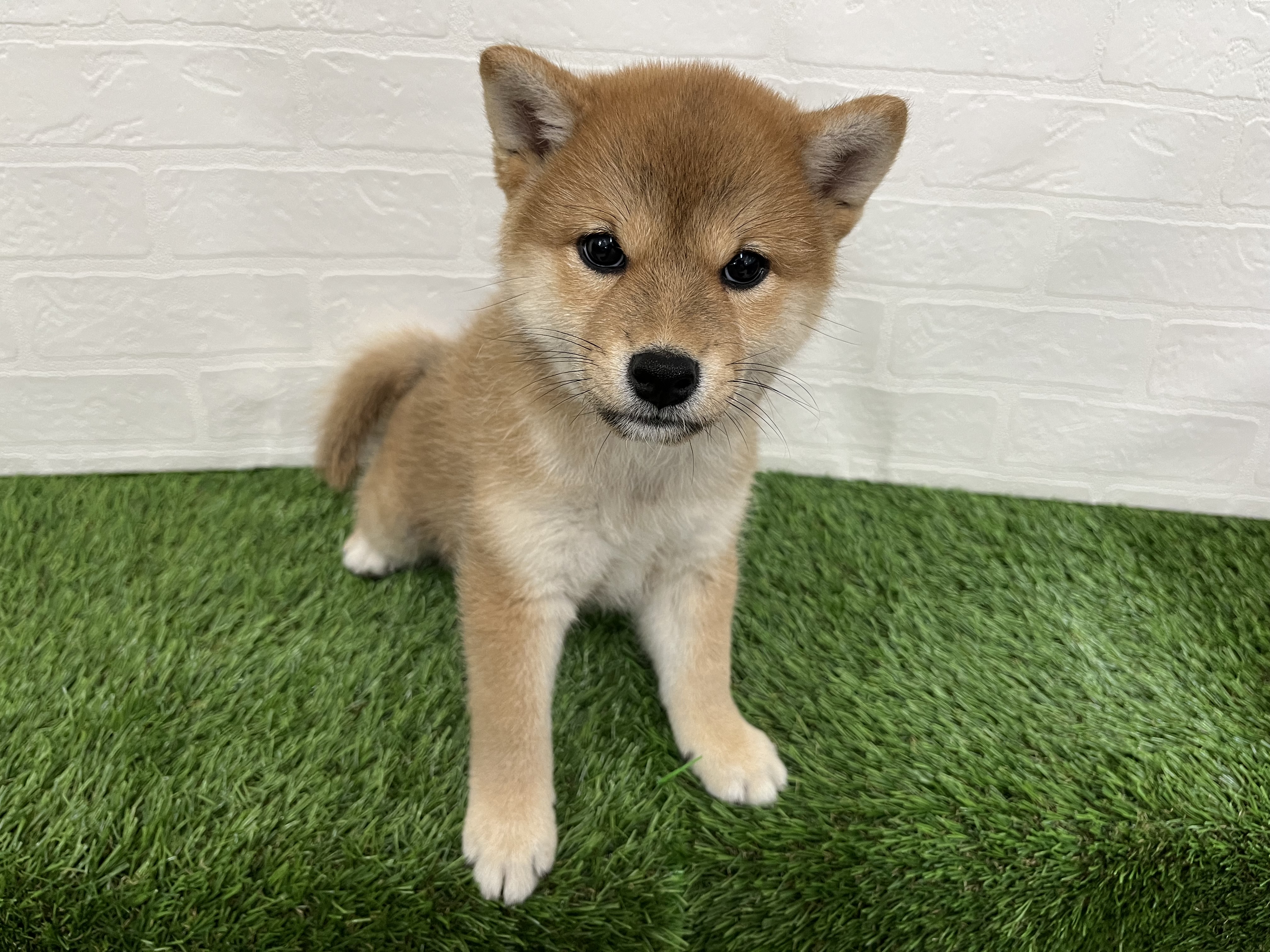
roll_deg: -3.8
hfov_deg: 67.3
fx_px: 954
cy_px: 476
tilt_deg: -35.7
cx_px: 635
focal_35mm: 26
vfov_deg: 53.1
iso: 160
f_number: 1.6
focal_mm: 5.1
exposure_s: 1/50
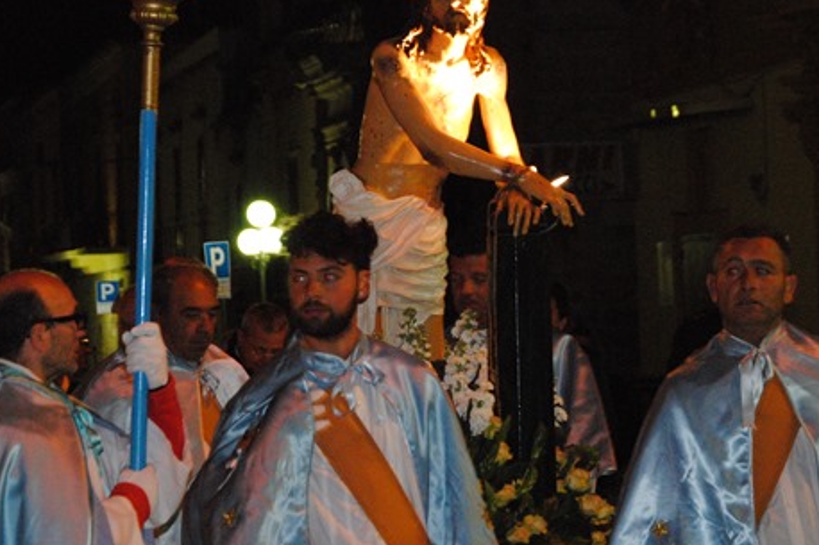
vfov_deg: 9.3
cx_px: 433
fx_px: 3343
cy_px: 197
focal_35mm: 147
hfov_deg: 14.0
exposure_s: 1/25
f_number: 5.6
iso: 1600
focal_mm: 70
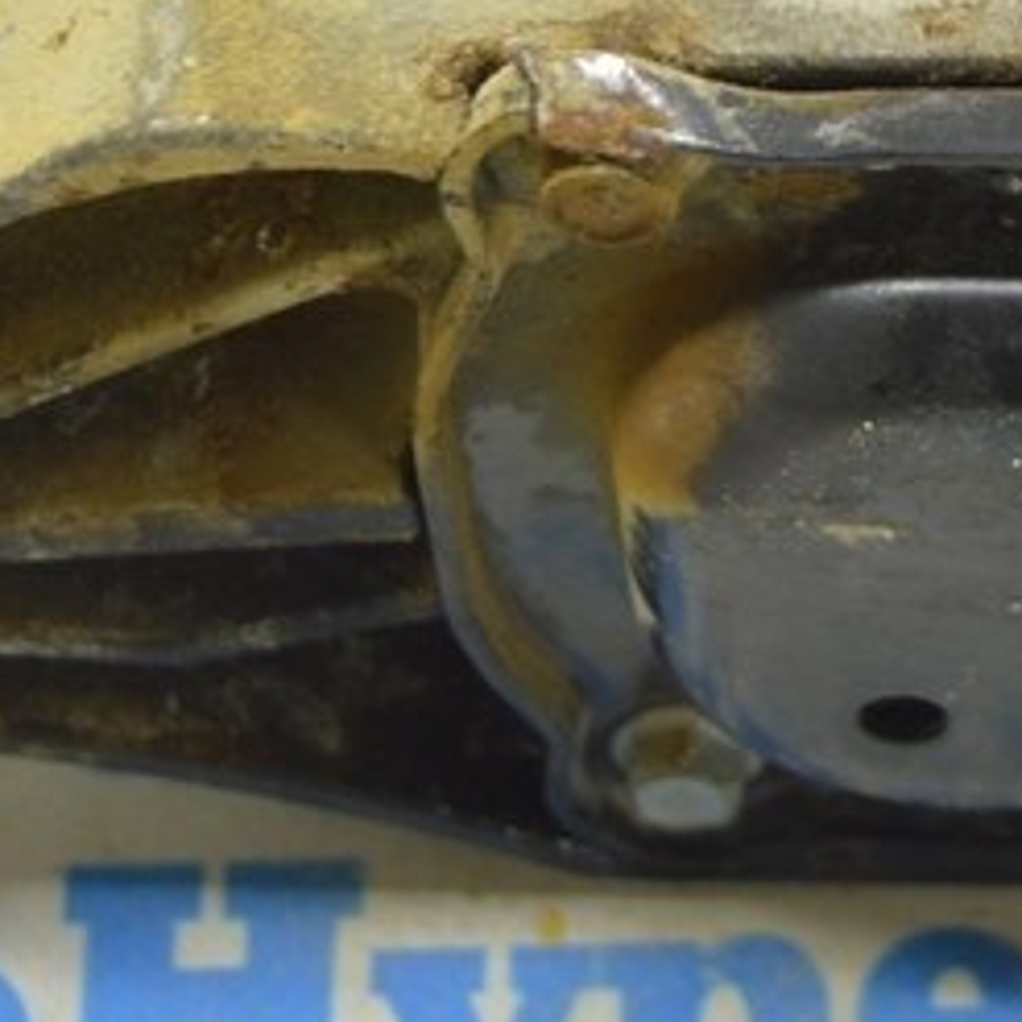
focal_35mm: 185
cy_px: -159
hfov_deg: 9.4
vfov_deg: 9.4
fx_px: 6171
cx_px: 948
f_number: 5.6
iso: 400
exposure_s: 1/20
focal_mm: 35
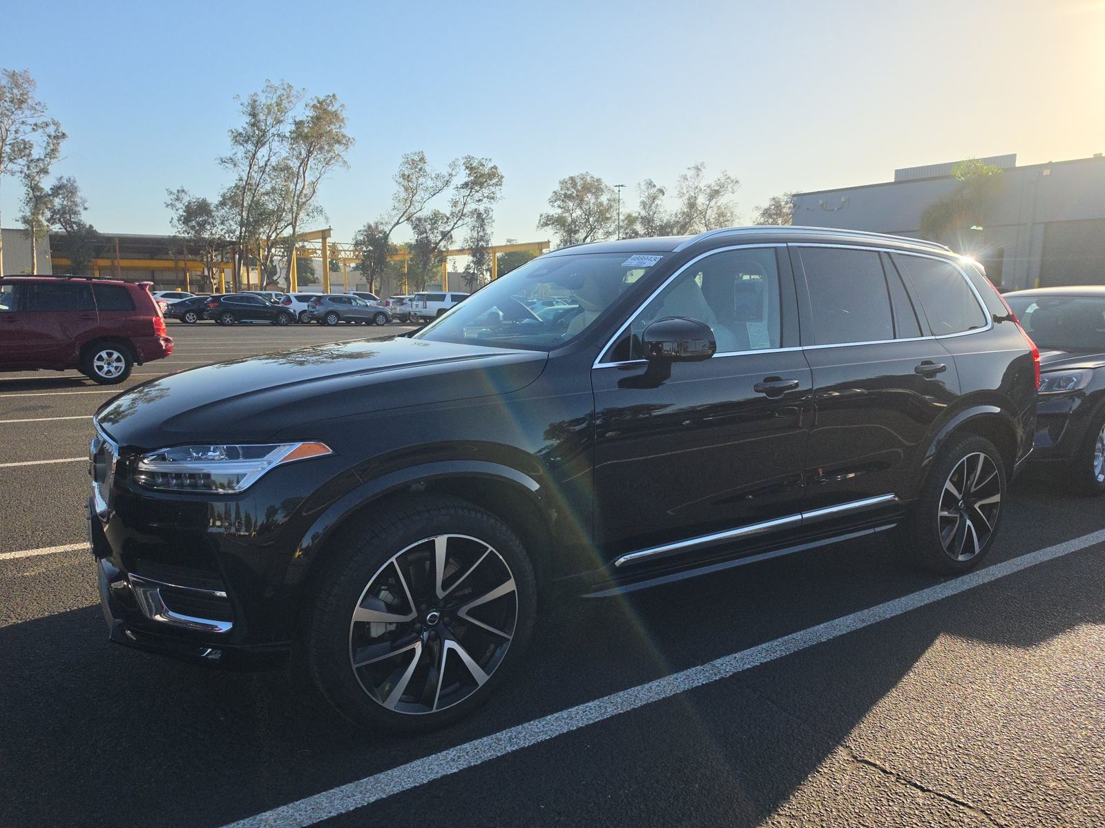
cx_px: 552
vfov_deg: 58.9
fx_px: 734
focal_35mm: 23
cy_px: 414
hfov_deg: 73.9
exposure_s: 1/7940
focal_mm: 6.5
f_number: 1.4
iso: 63
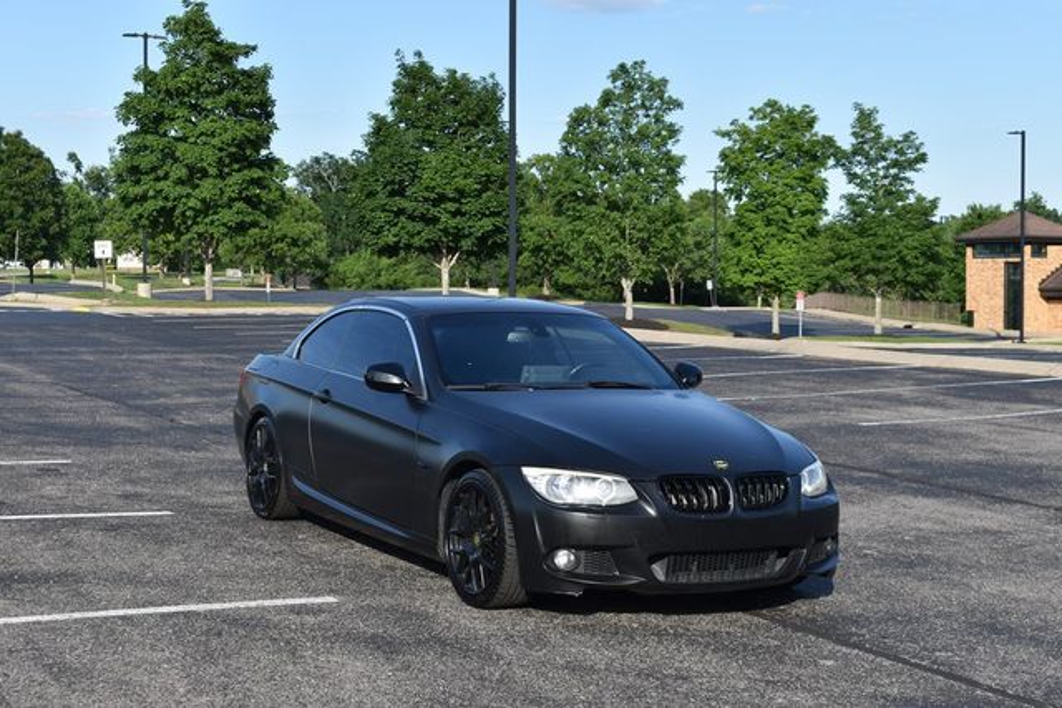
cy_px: 354
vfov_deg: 23.8
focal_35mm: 57
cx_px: 531
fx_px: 1682
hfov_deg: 35.0
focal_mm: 38
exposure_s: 1/250
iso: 140
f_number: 8
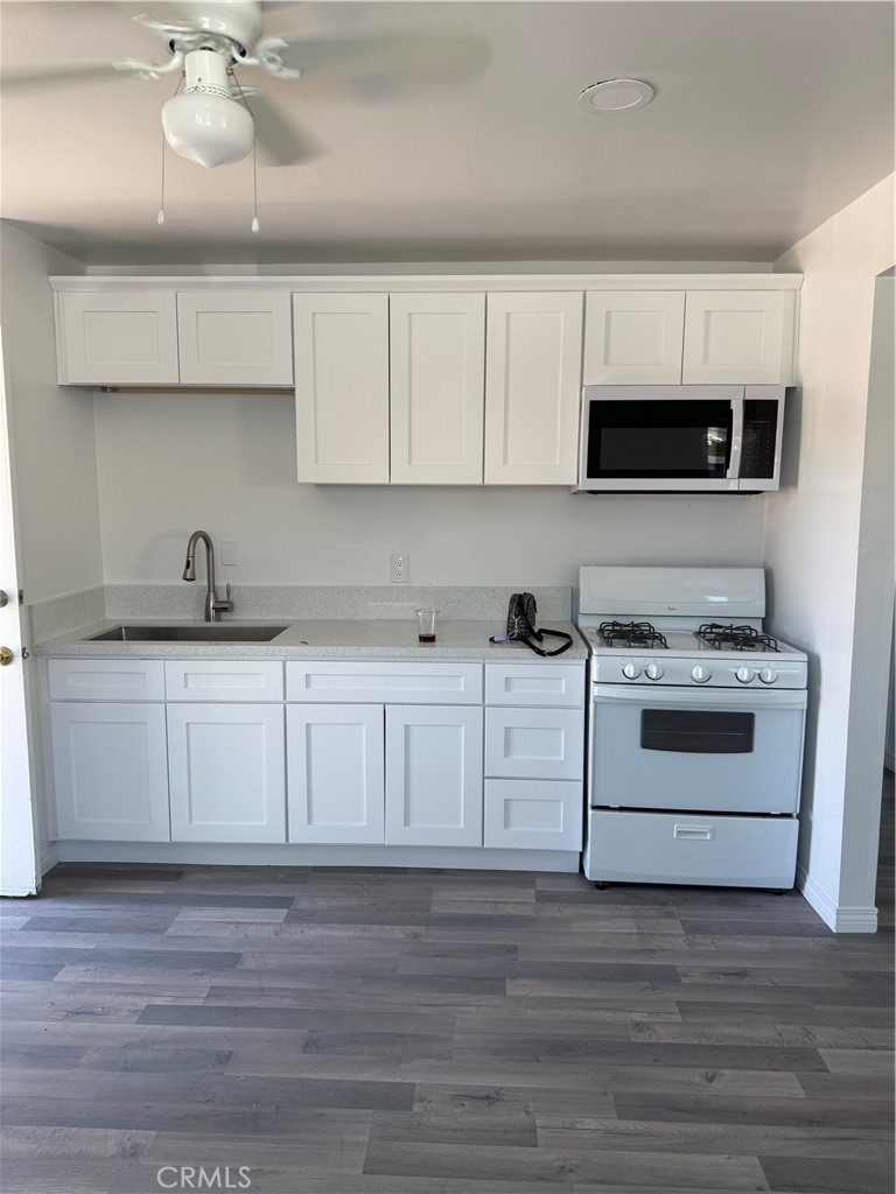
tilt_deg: -7.0
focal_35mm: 24
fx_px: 828
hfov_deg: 56.8
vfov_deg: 71.6
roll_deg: -0.4
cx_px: 448
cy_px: 597
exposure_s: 1/121
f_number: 1.78
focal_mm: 6.76
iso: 64
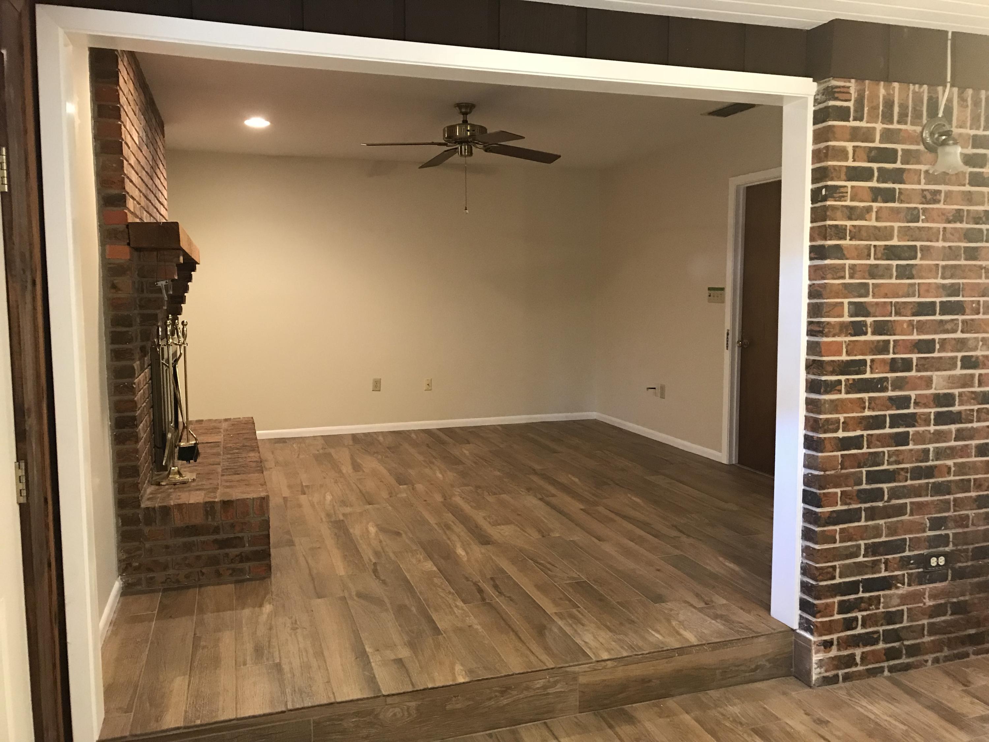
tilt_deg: -4.8
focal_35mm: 28
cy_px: 371
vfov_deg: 49.7
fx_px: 800
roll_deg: -0.1
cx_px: 494
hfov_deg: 63.4
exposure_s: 1/15
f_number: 1.8
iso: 80
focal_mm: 3.99
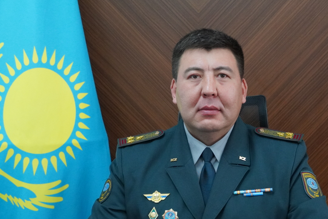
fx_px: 857
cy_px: 159
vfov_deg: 14.5
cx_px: 196
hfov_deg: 21.6
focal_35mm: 94
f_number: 5
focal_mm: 42
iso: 4000
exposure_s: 1/80
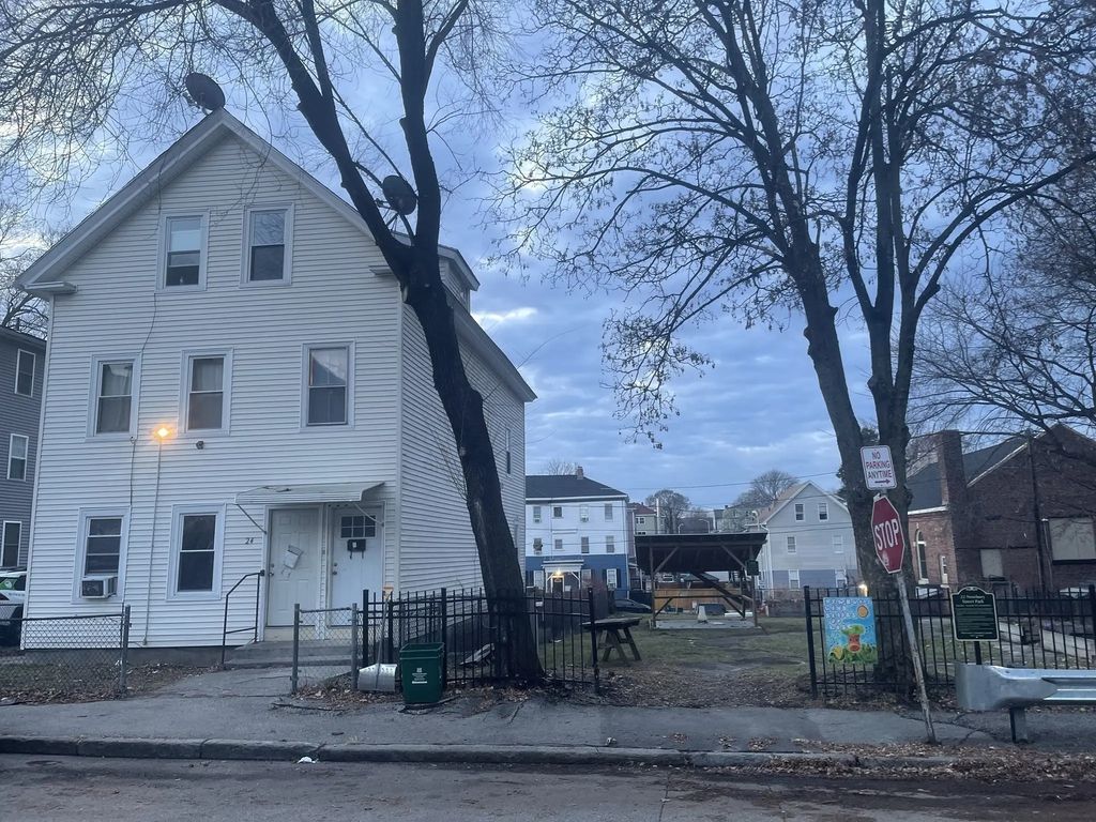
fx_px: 792
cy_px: 411
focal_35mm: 25
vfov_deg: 54.9
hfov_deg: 69.4
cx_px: 548
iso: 125
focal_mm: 5.1
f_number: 1.6
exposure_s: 1/109
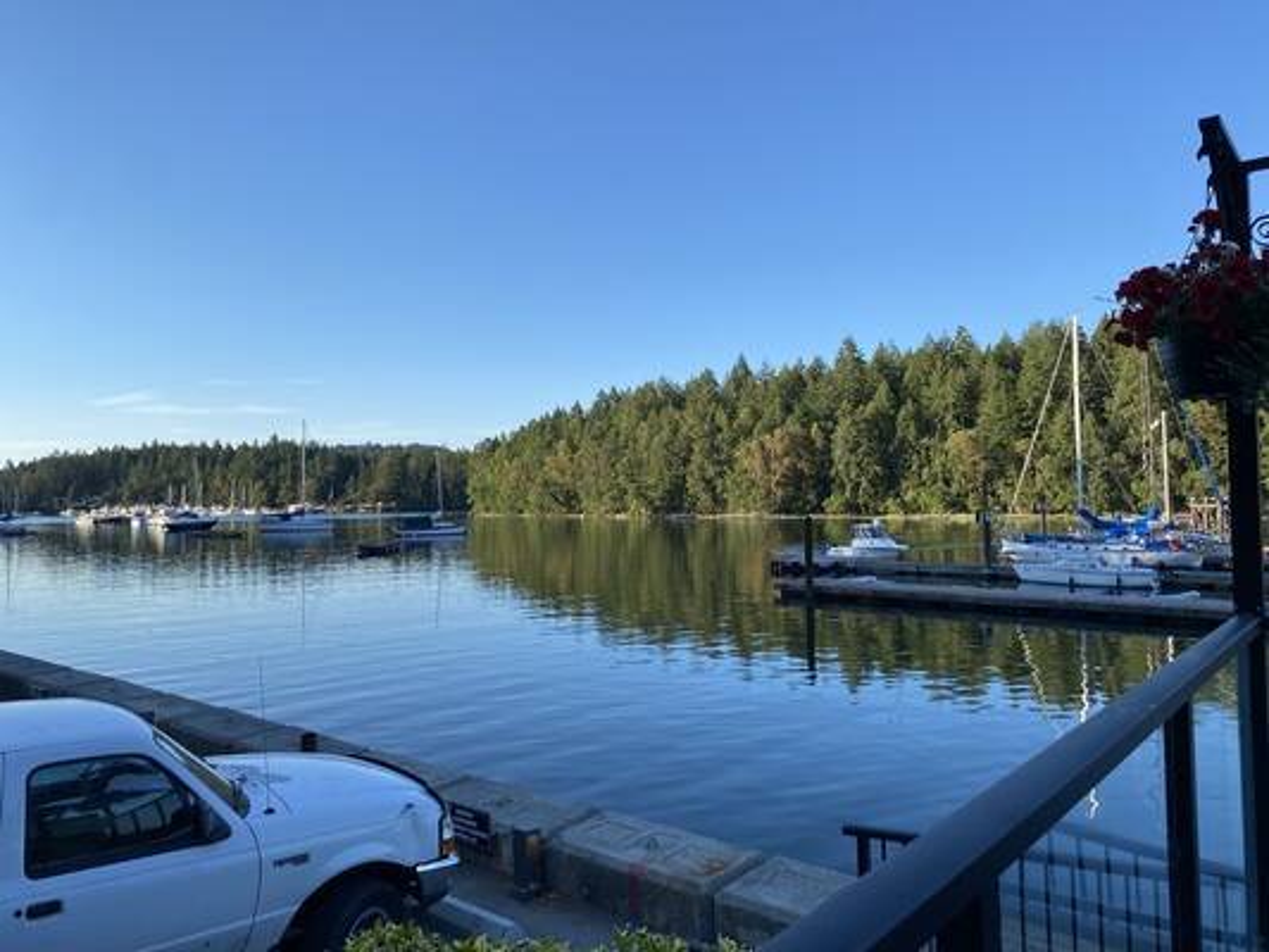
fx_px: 953
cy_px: 476
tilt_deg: +1.0
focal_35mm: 26
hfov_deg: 67.3
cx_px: 634
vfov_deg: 53.1
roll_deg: +0.6
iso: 32
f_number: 1.8
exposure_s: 1/1565
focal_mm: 4.25
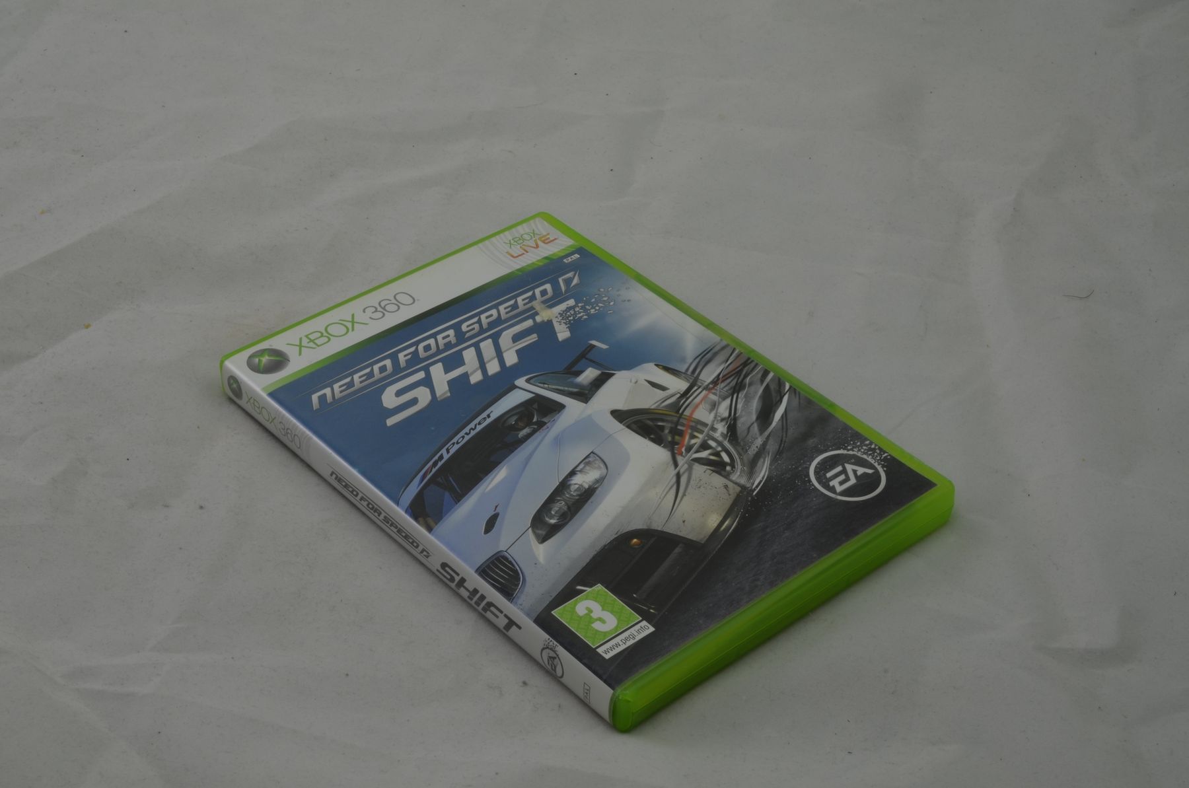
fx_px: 1978
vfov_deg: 22.5
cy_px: 394
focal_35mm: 60
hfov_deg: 33.5
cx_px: 594
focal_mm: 40
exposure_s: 1/3
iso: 100
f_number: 20
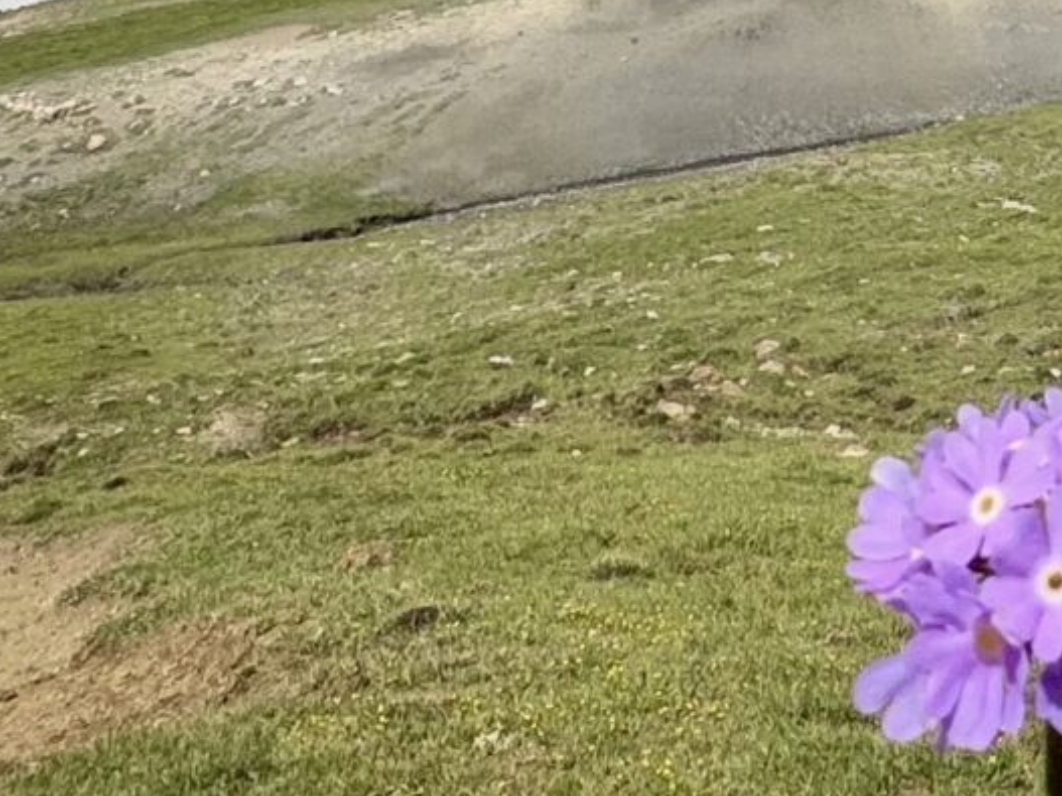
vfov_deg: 18.8
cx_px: 1098
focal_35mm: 68
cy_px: -437
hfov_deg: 26.8
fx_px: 2086
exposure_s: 1/3906
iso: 32
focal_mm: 2.22
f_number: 2.2
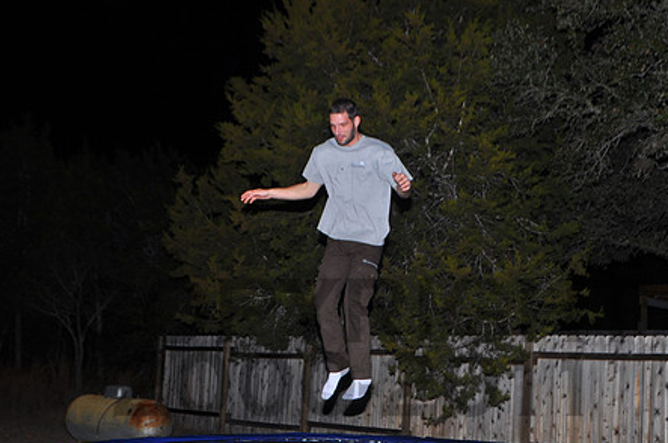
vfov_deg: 24.5
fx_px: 1019
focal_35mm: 55
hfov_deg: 36.3
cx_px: 356
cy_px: 258
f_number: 5.6
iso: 200
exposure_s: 1/60
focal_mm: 28
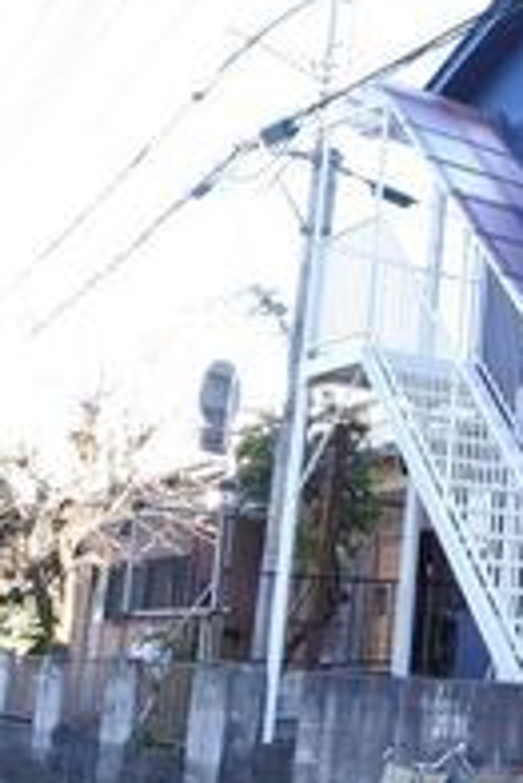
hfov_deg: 20.9
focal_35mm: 55
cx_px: 783
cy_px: 360
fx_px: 1196
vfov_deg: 36.2
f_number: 9
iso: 160
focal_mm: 6.7
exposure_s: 1/20
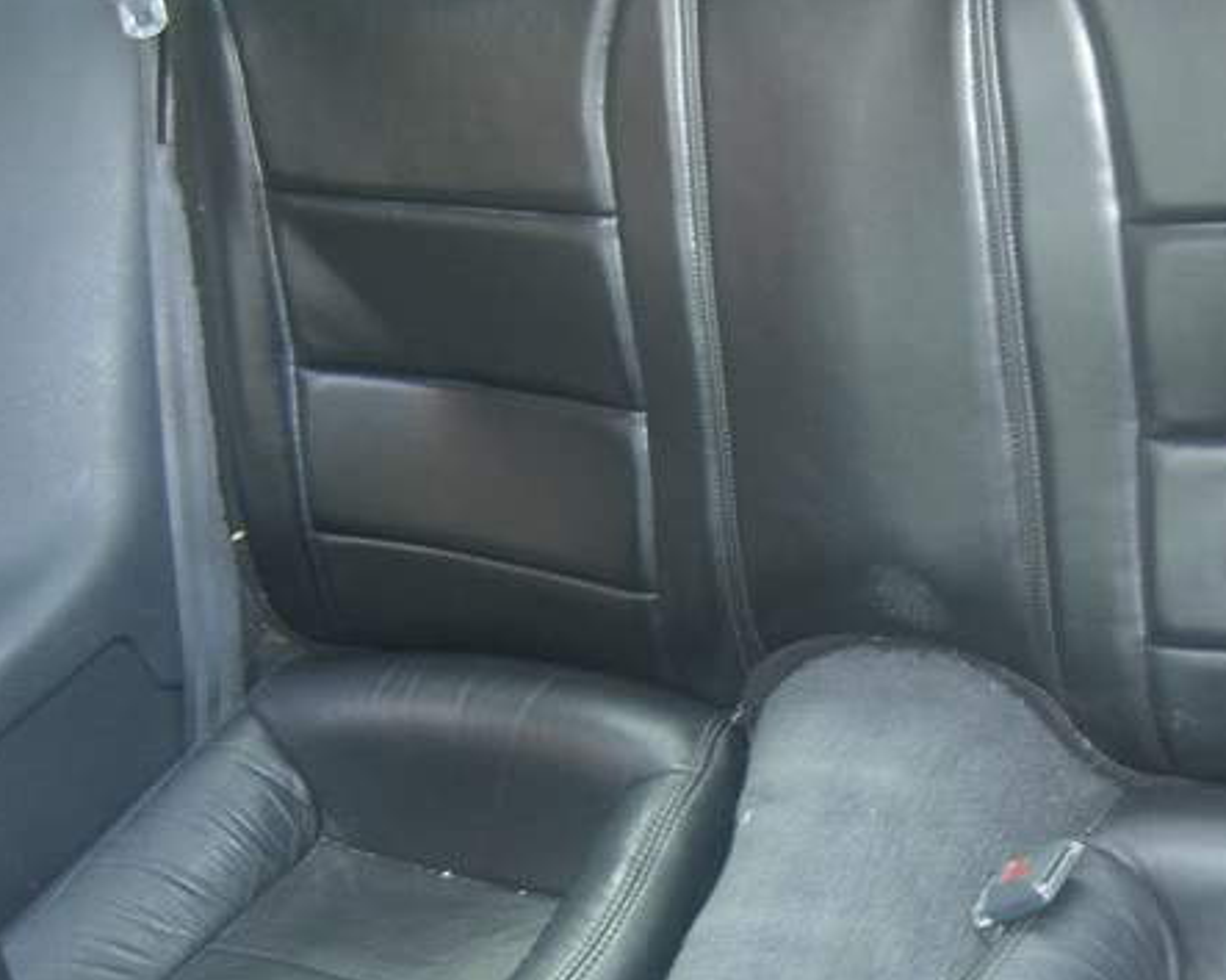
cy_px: 687
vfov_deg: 22.7
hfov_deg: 27.7
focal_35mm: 67
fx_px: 2430
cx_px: 1002
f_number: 2.7
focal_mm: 6.2
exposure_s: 1/60
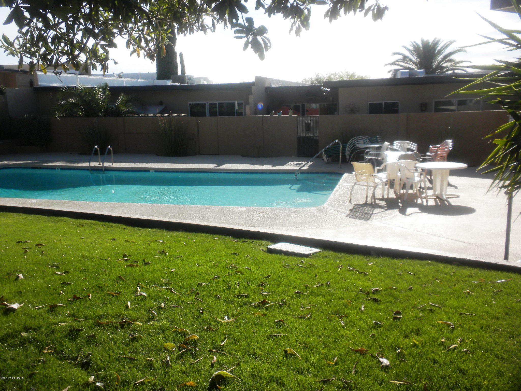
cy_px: 196
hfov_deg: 50.1
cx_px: 260
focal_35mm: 37
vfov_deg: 38.7
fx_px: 557
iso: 64
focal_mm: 6.6
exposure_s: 1/123
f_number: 10
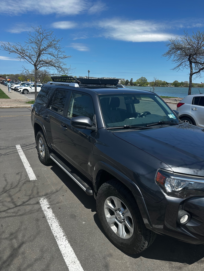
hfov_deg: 56.8
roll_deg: -2.4
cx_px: 102
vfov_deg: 71.6
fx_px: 189
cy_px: 136
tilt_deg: -14.0
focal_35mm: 24
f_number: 1.78
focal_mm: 6.86
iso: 80
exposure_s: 1/4016
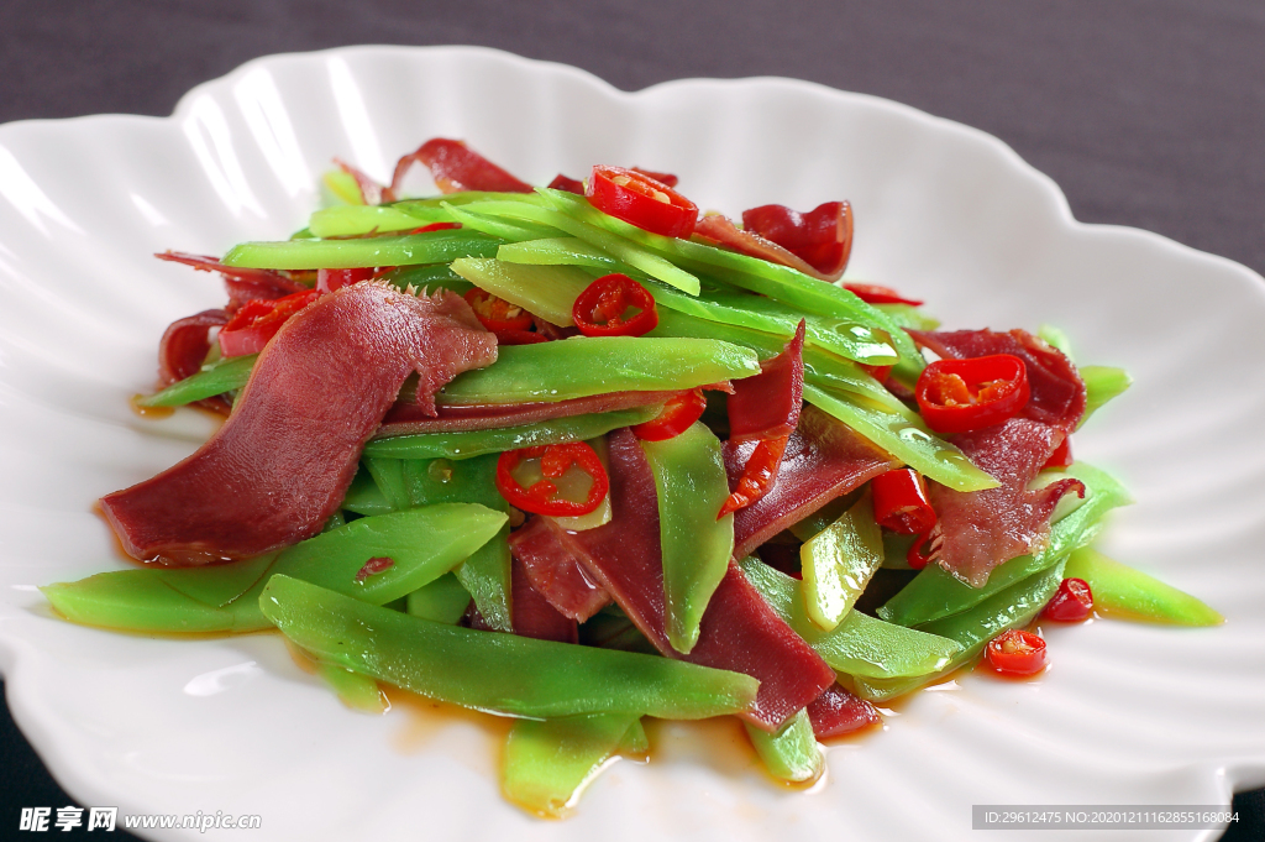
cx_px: 632
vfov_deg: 18.2
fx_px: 2633
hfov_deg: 27.0
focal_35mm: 75
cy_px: 421
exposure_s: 1/250
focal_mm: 50
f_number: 6.3
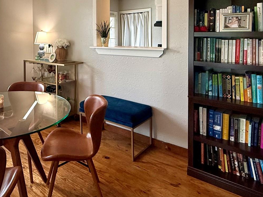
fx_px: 220
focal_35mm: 29
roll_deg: +0.4
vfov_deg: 46.0
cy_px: 42
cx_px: 75
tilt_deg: -1.5
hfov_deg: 59.3
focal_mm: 2.22
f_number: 2.2
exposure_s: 1/120
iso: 250
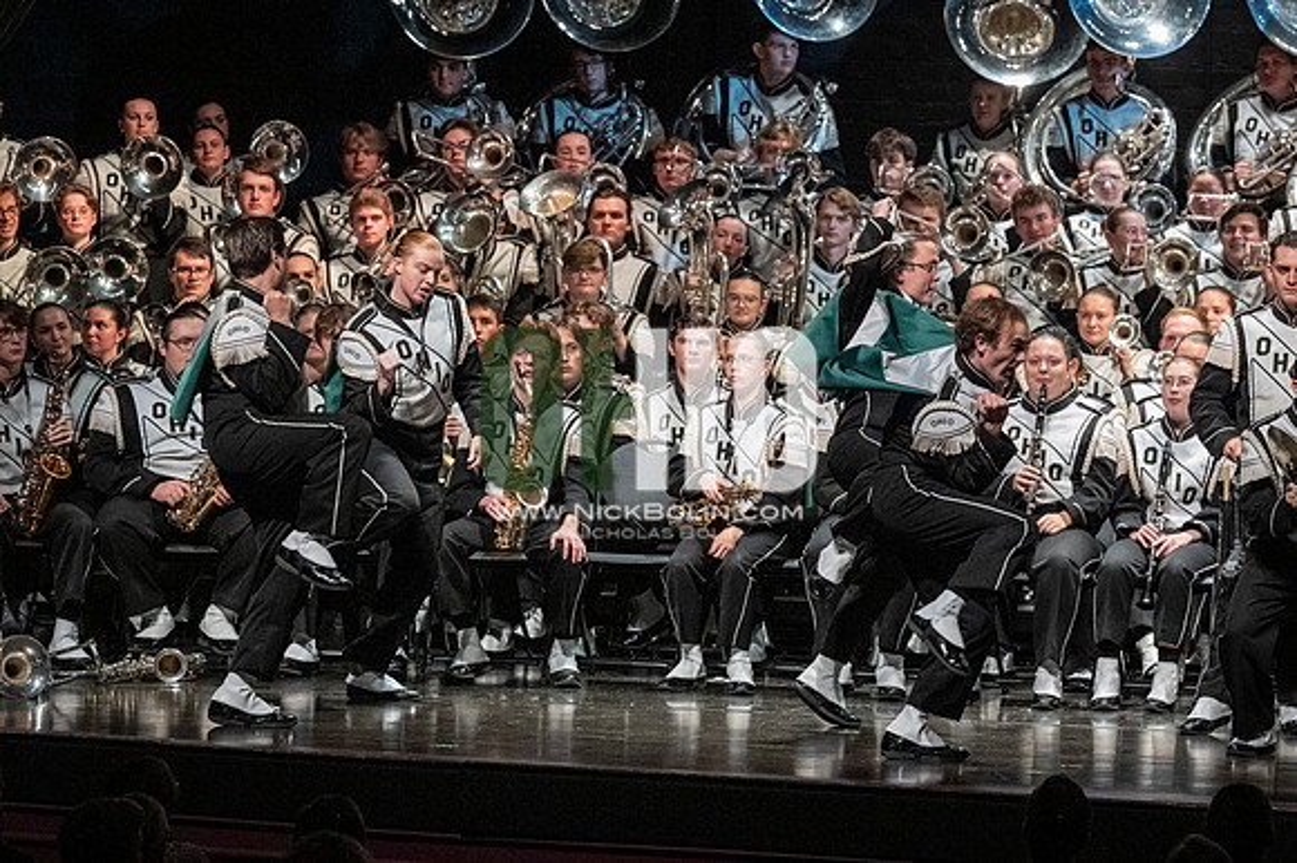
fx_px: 8101
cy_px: 432
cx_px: 648
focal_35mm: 225
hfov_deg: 9.2
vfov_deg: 6.1
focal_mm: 150
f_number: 4
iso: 4000
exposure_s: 1/500
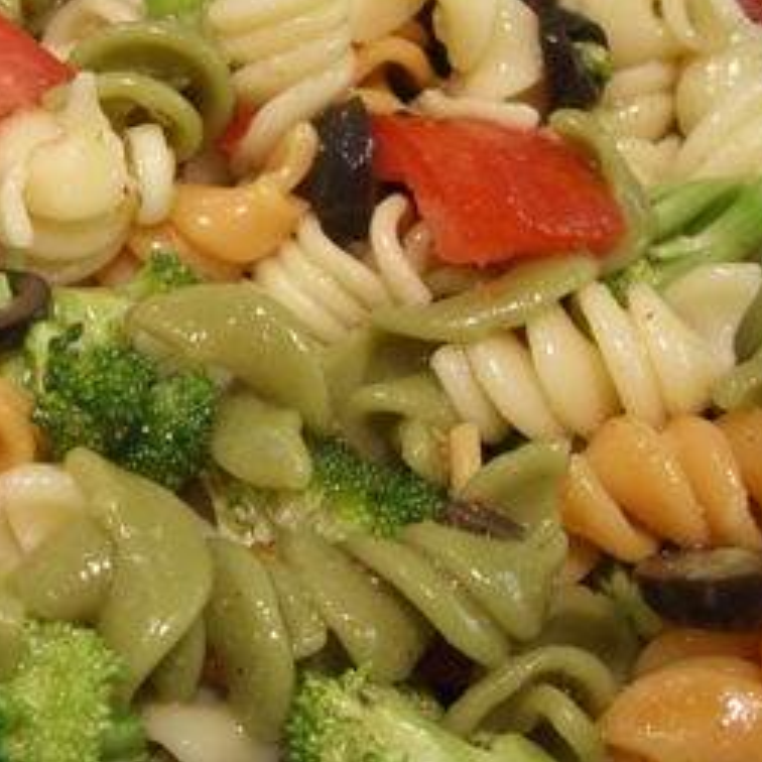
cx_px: 181
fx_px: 1494
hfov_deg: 28.2
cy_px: 260
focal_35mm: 60
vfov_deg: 28.4
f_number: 2.7
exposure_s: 1/20
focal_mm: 6.2
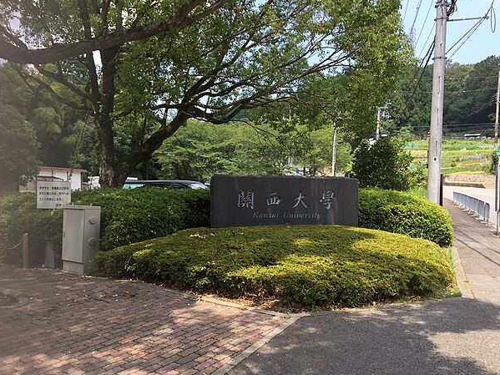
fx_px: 448
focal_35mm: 31
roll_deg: -1.8
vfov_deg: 45.4
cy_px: 195
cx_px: 259
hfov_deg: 58.3
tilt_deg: -0.4
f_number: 2.2
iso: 32
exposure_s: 1/549
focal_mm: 4.15
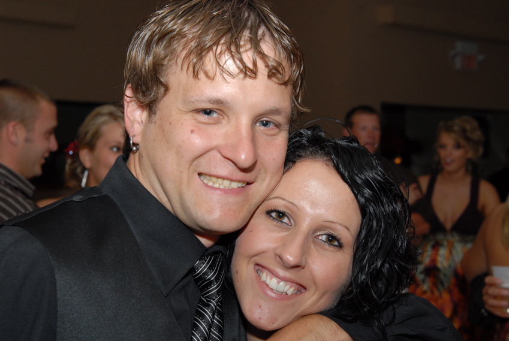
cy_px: 170
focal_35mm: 60
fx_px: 850
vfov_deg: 22.7
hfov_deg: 33.3
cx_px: 254
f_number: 5.6
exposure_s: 1/60
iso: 400
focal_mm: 40
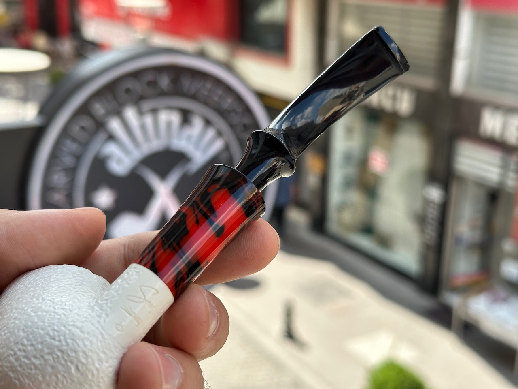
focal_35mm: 48
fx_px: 718
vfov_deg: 30.3
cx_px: 259
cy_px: 194
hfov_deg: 39.7
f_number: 1.78
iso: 64
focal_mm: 6.86
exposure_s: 1/990
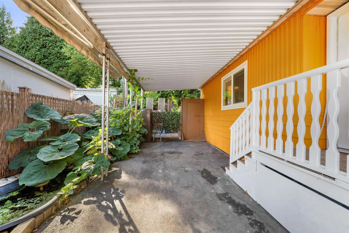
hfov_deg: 106.3
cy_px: 116
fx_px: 131
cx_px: 174
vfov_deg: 83.3
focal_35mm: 14
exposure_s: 1/3
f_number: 10
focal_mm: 9
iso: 250
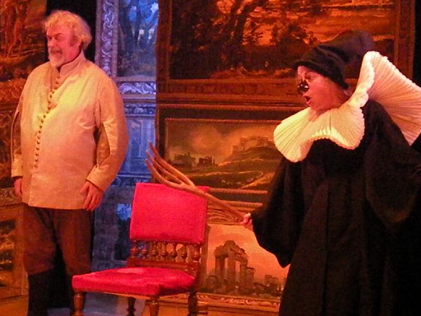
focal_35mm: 126
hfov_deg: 15.6
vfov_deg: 11.8
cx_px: 200
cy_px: 151
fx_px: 1533
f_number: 4
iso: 3200
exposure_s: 1/250
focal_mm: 16.4
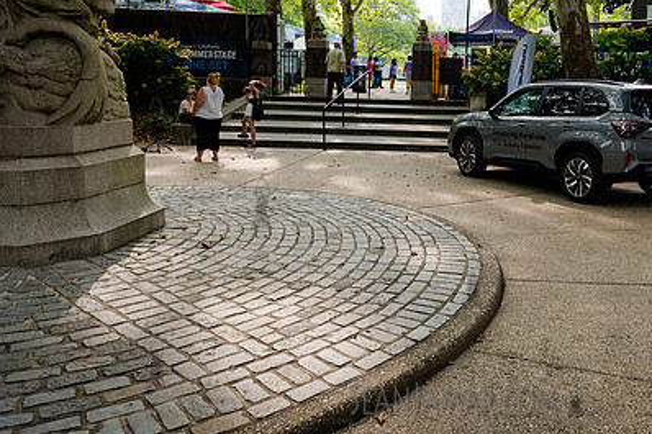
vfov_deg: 37.1
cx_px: 472
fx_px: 634
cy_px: 122
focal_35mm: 35
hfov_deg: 52.5
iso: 200
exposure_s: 1/250
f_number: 4
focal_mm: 24
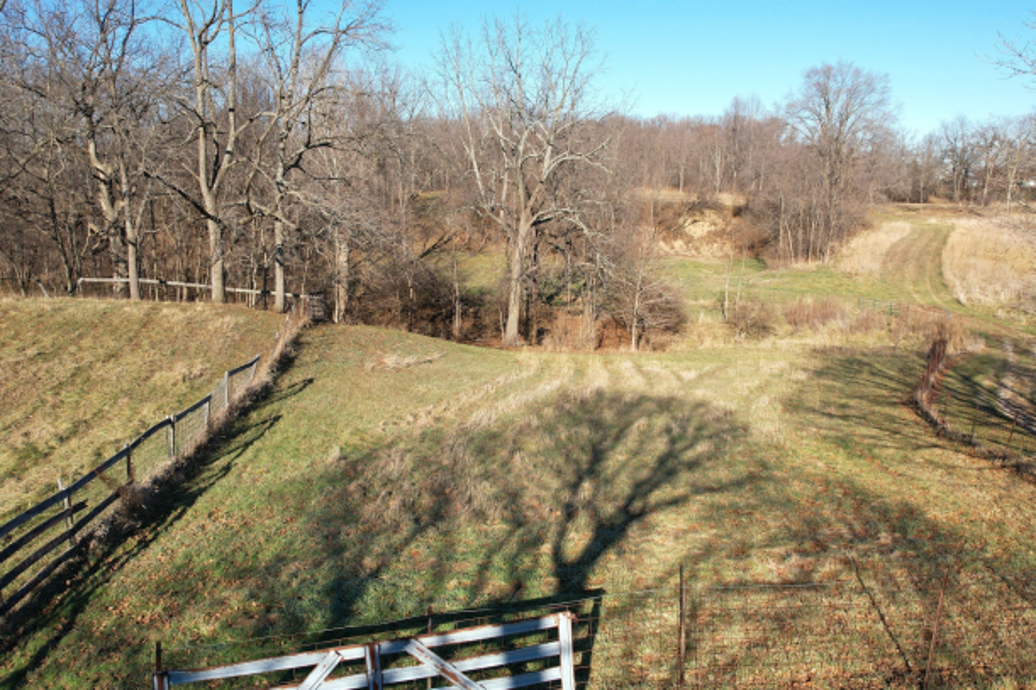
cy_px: 331
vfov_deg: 47.9
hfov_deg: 67.4
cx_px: 519
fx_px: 777
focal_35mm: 27
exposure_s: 1/1500
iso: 120
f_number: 2.8
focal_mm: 8.38
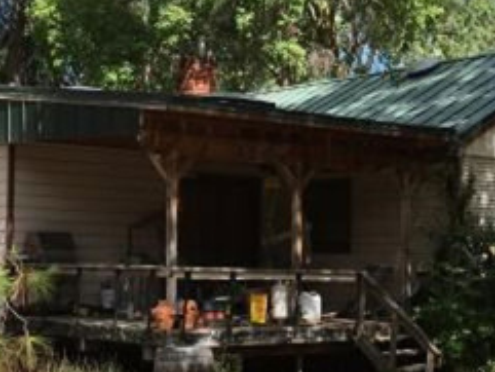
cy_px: 212
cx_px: 232
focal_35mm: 77
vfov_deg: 19.1
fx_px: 1102
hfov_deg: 25.3
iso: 25
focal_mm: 4.15
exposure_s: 1/746
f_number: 2.2
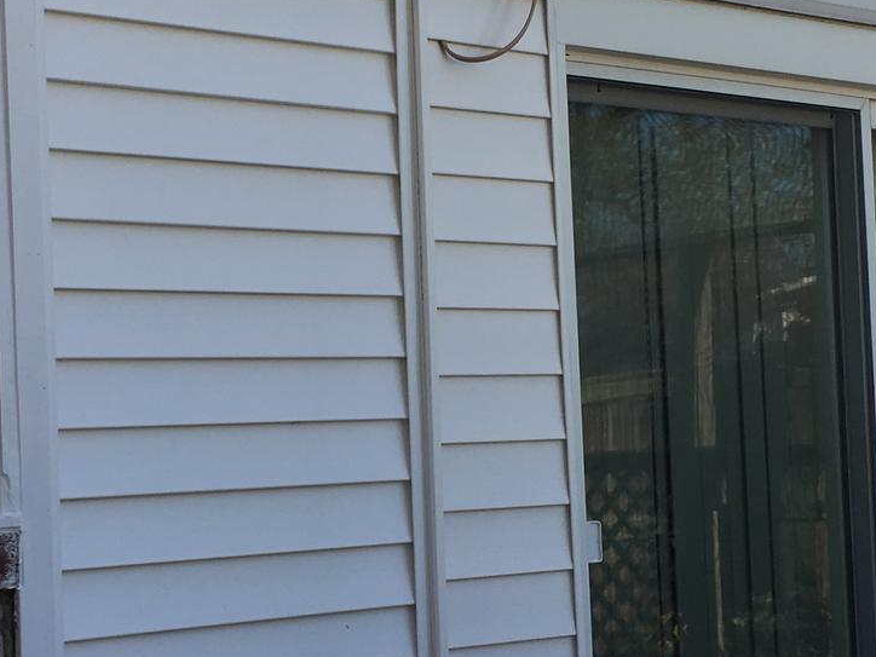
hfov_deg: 23.8
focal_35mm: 82
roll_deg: +1.8
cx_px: 473
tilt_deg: +3.4
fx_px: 2075
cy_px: 362
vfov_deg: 18.0
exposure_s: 1/420
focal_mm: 4.15
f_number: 2.2
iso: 25
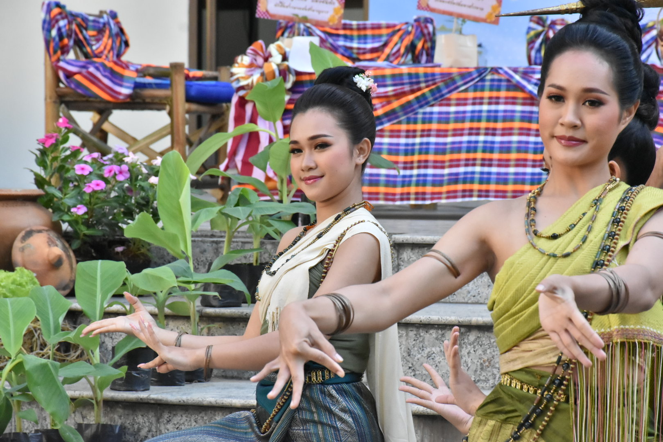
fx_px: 3094
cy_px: 221
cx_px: 332
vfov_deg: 8.2
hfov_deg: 12.2
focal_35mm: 168
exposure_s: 1/1250
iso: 3200
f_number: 9
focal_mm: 112
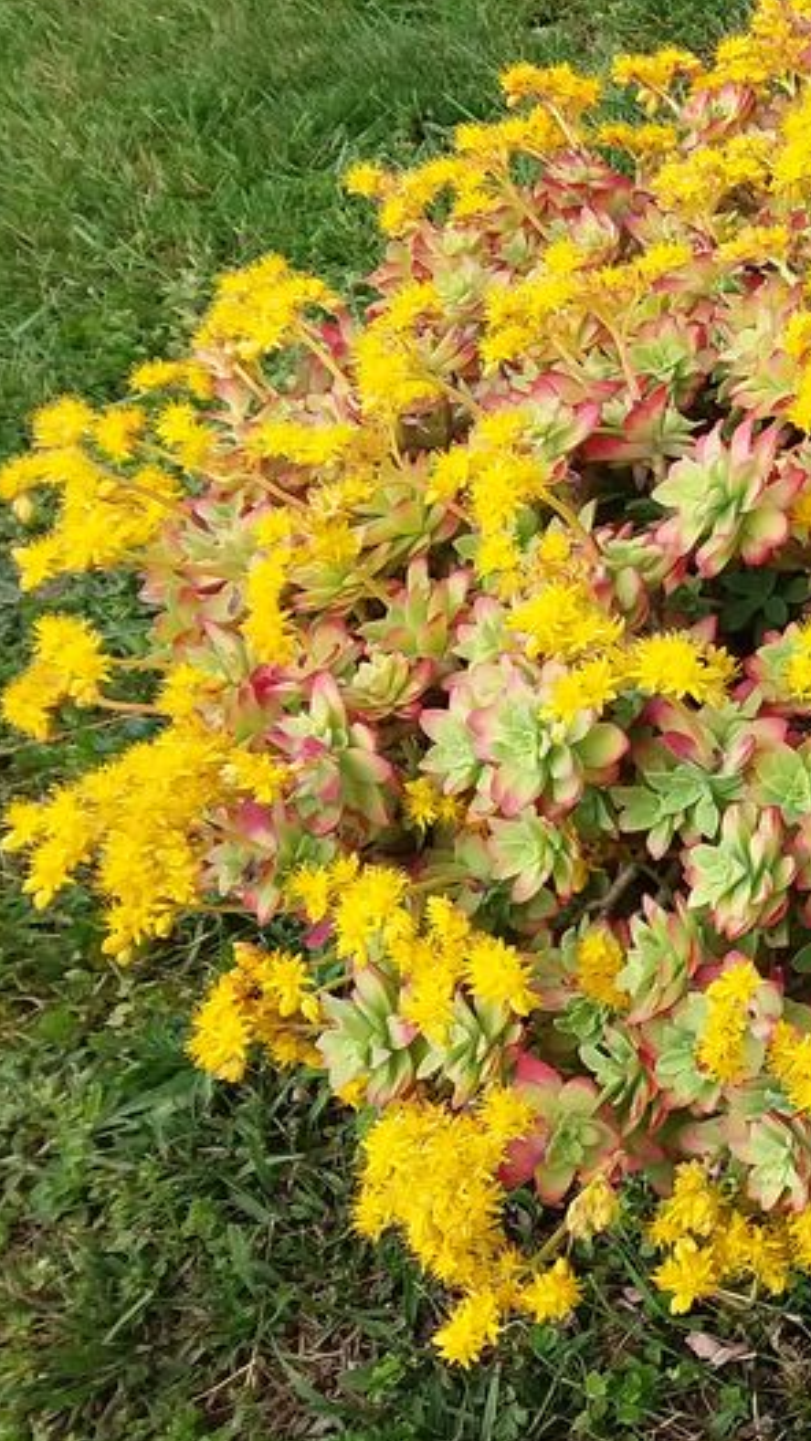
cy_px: 773
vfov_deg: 36.0
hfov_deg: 18.4
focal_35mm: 58
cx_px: 1211
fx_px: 2217
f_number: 1.9
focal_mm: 2.91
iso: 40
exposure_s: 1/704
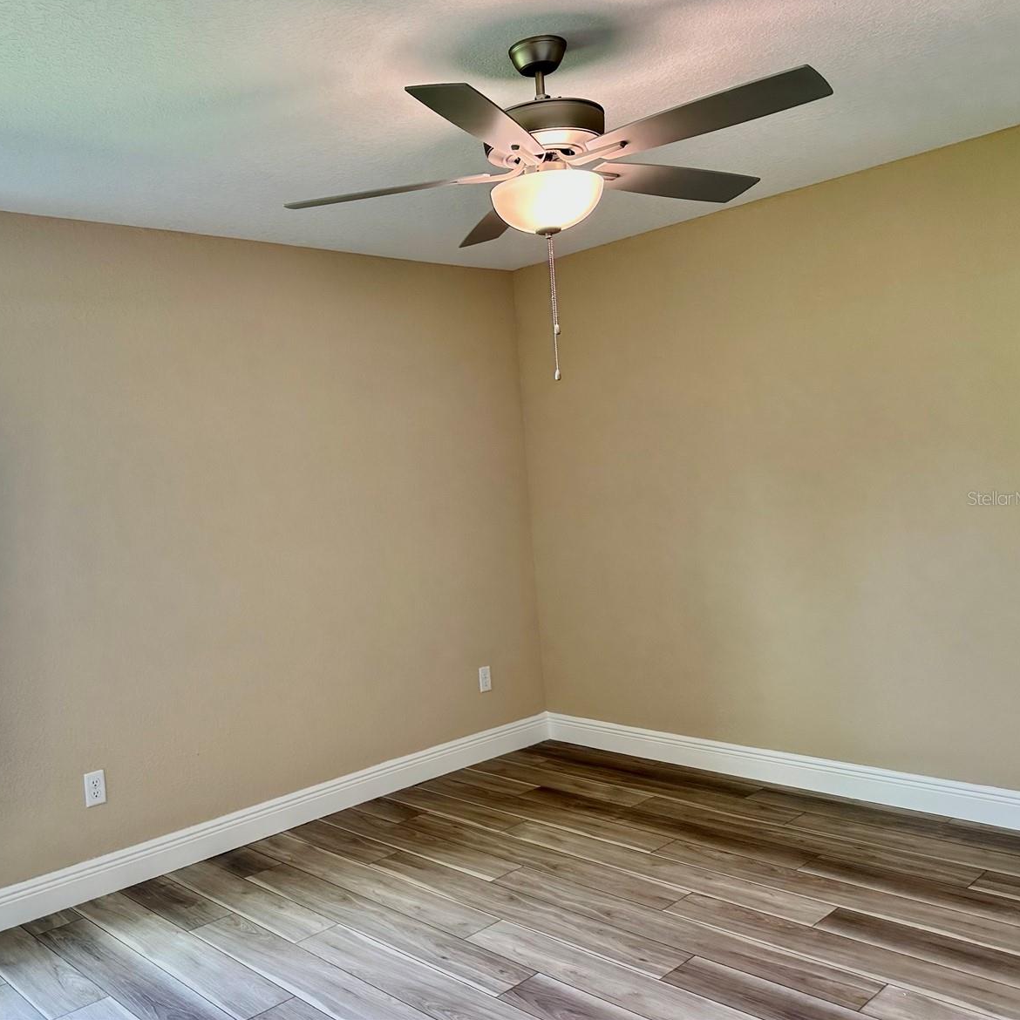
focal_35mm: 29
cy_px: 498
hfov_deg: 54.7
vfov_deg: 55.6
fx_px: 967
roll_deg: +4.3
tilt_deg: -1.0
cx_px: 352
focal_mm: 6.86
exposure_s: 1/120
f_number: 1.78
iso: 160
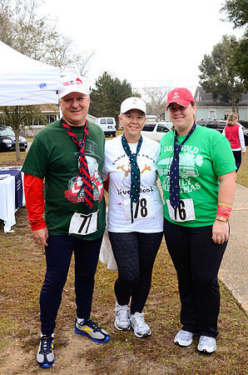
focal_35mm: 36
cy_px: 188
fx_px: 374
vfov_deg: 53.2
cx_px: 124
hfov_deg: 36.7
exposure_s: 1/100
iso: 800
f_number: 8
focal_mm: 24
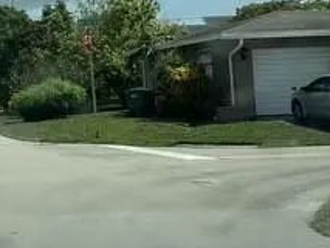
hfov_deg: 19.3
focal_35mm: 93
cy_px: 12
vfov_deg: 15.7
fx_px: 887
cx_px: -115
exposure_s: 1/2398
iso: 25
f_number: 2.4
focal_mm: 3.3
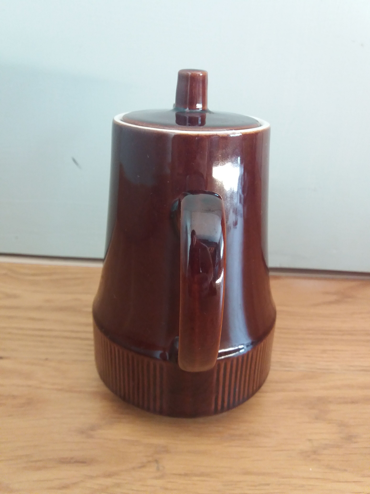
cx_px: 185
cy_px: 247
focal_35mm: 28
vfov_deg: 63.4
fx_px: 399
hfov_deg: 49.7
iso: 200
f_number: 1.9
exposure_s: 1/17
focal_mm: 3.7
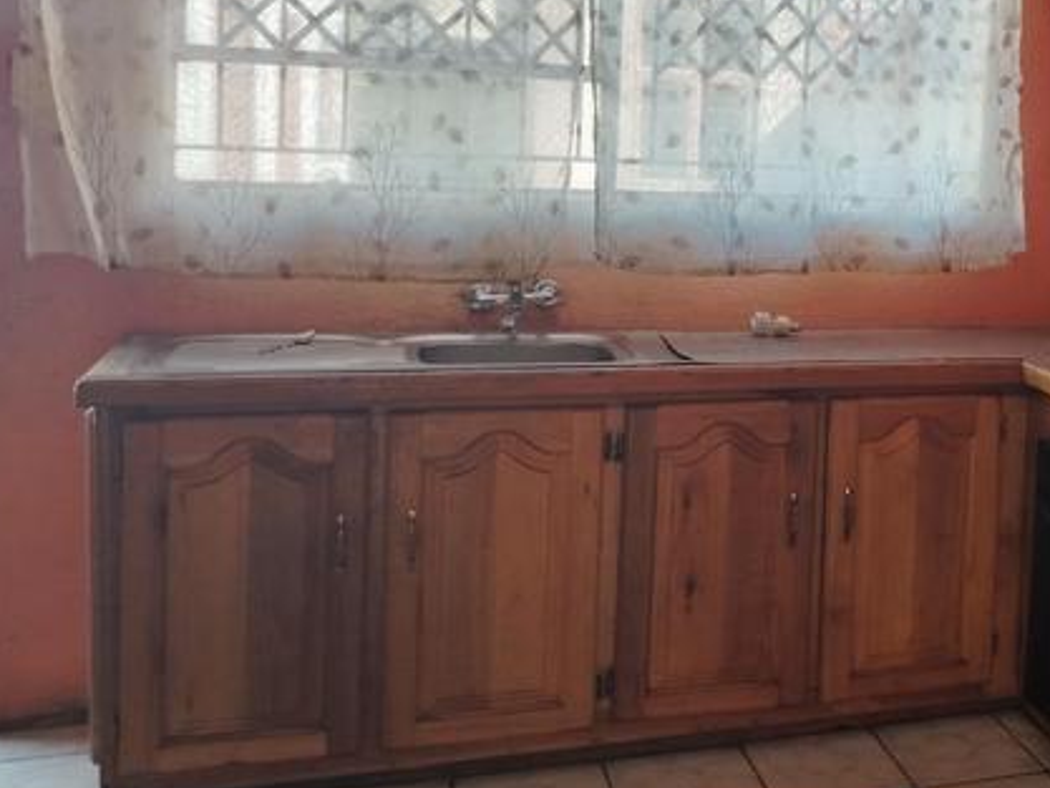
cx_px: 899
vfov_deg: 31.2
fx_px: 1396
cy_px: 242
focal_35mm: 46
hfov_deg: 39.0
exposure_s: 1/50
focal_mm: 5.25
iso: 219
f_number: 1.75
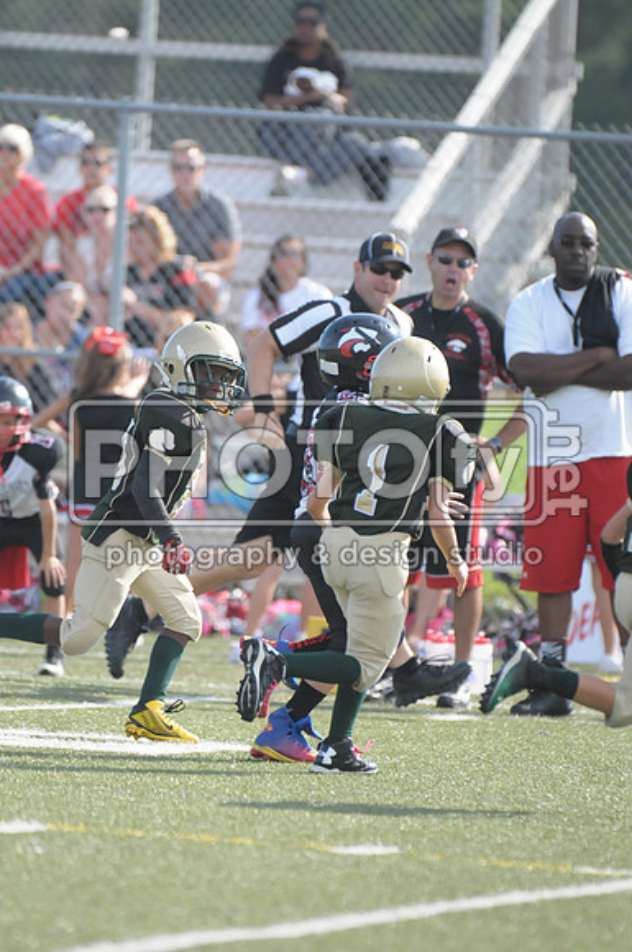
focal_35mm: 525
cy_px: 476
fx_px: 13865
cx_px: 316
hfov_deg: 2.6
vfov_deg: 3.9
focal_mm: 350
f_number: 4
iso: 1600
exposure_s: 1/4000
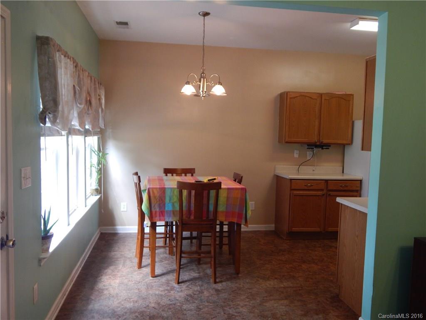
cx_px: 213
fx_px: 381
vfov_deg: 45.4
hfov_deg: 58.4
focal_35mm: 31
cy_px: 160
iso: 220
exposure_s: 1/30
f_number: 3.2
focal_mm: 5.6
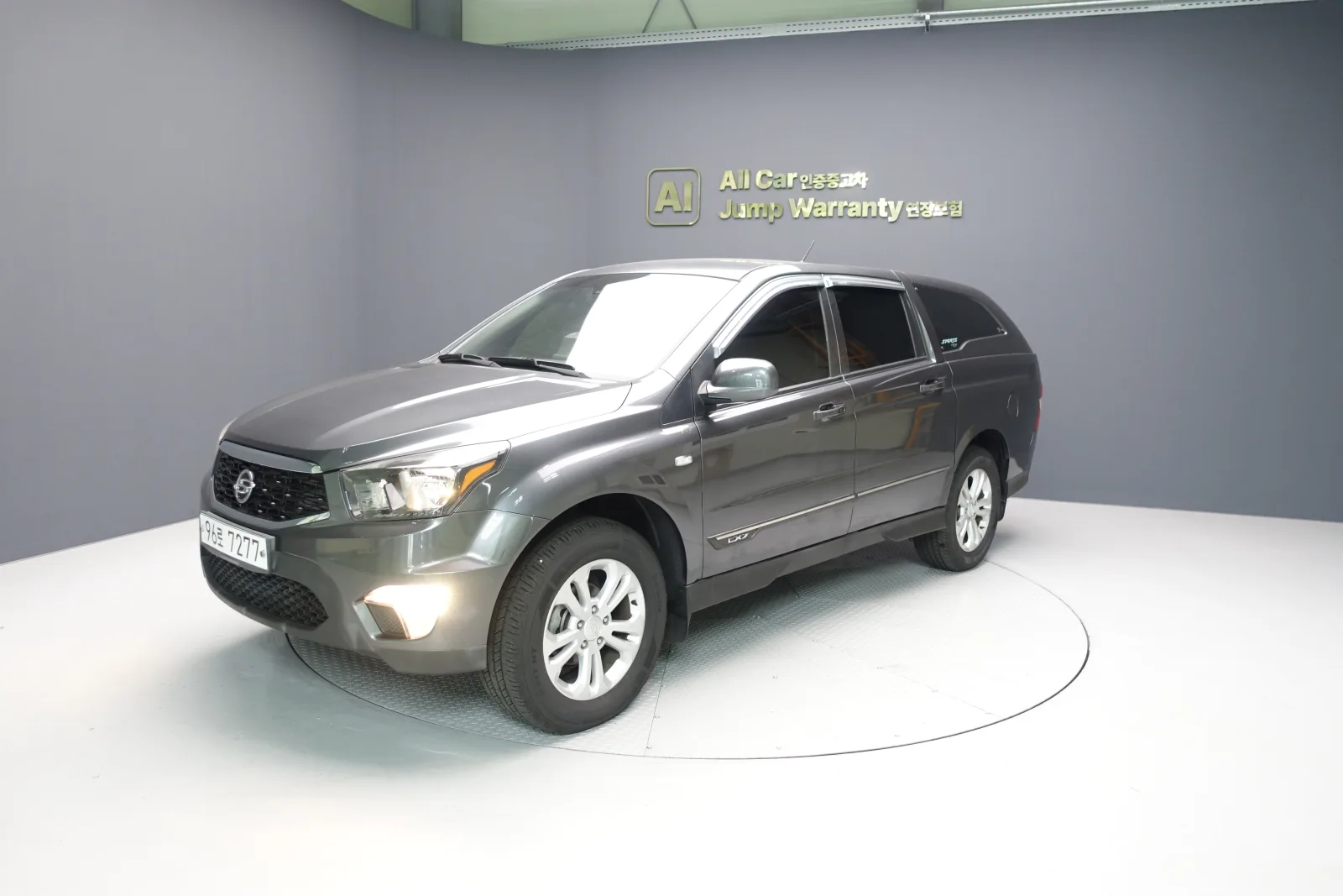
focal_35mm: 24
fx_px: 895
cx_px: 672
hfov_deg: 73.7
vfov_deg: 53.1
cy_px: 448
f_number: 2
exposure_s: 1/30
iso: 320
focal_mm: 8.8
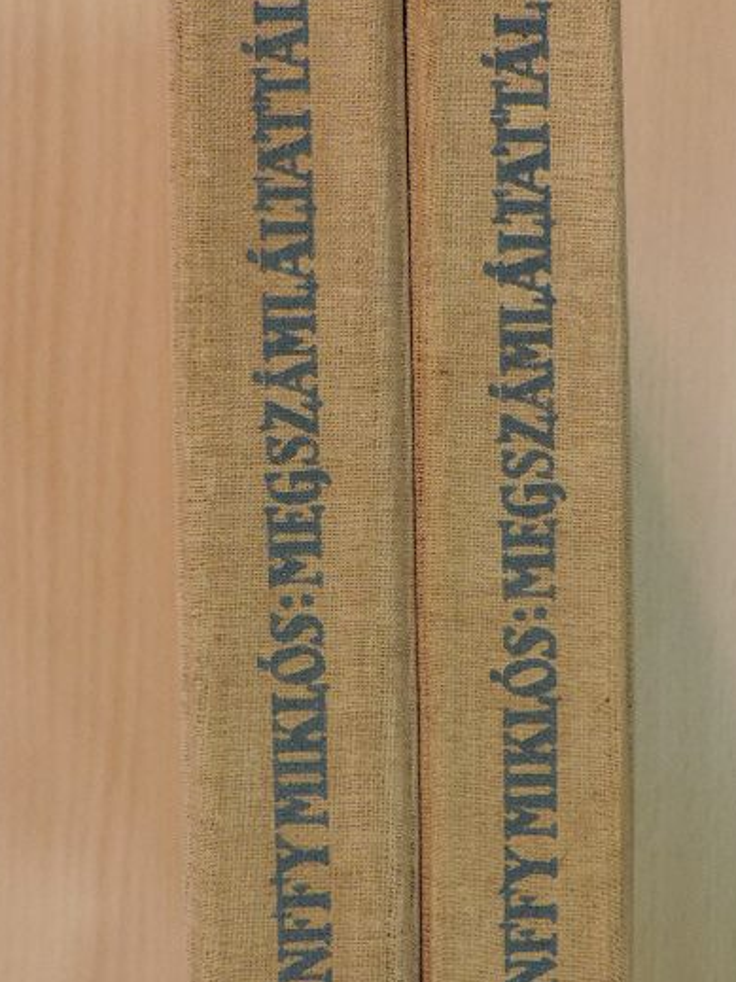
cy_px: 498
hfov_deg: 27.5
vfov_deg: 36.2
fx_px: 1503
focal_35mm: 53
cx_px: 399
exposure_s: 1/20
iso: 400
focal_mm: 7.6
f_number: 3.4
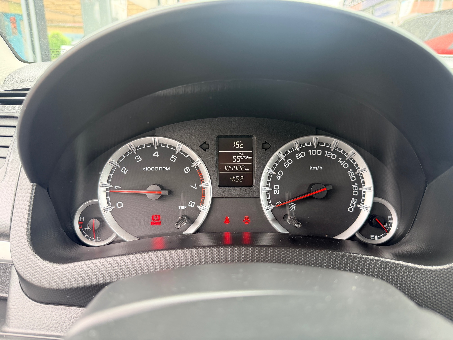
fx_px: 314
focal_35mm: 24
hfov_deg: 71.6
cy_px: 170
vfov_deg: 56.8
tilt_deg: -19.1
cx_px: 226
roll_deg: -0.7
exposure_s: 1/136
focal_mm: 6.76
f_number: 1.78
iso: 160
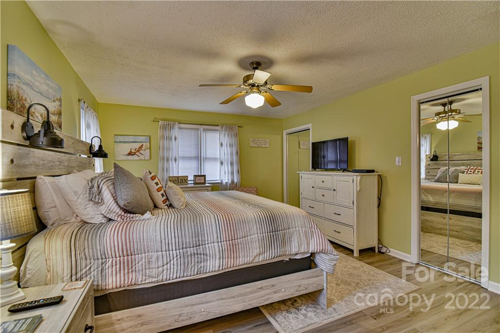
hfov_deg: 96.7
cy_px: 166
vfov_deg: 73.8
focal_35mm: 16
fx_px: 222
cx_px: 250
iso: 1600
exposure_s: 1/125
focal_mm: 16
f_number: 5
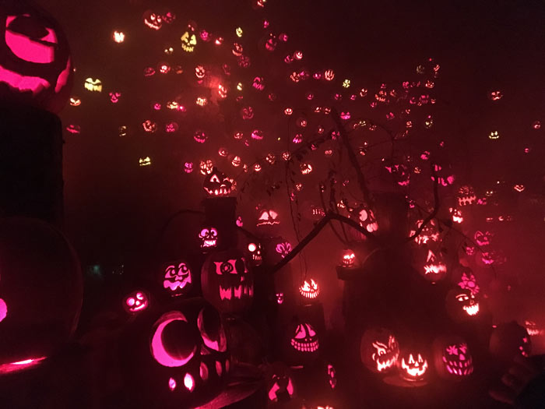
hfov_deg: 61.7
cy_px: 204
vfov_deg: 48.2
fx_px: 457
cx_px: 272
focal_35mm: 29
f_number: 2.2
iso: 1250
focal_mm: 4.15
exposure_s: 1/15
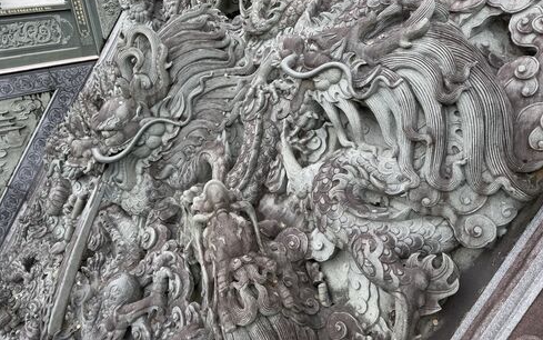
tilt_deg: -31.7
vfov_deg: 47.6
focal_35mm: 26
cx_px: 271
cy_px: 176
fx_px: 385
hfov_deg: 70.4
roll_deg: +1.5
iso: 80
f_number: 1.78
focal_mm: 6.76
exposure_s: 1/381
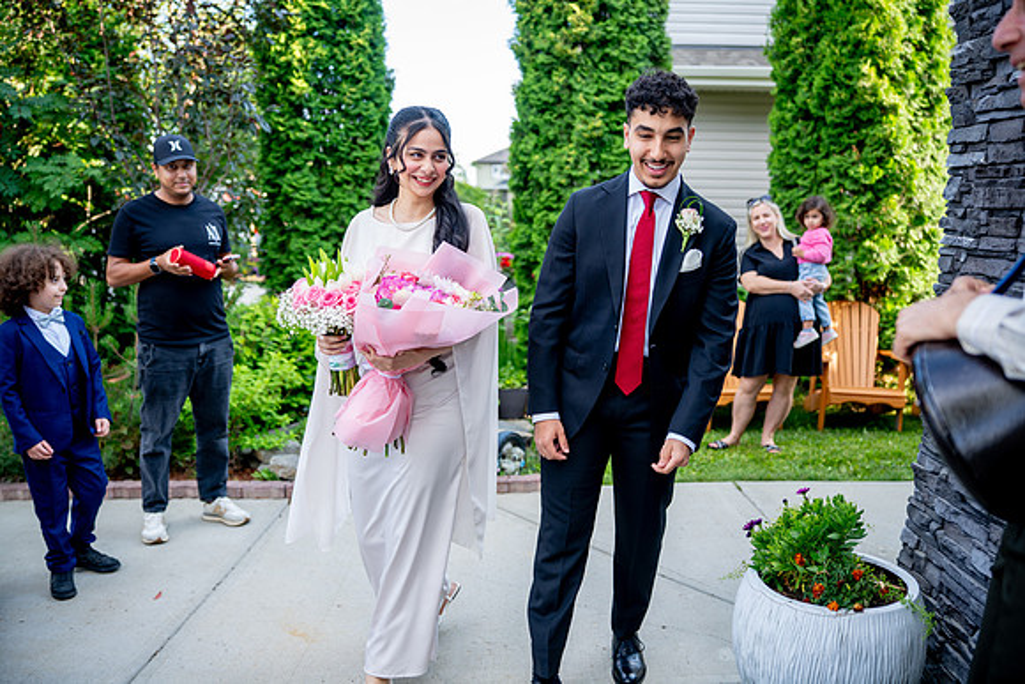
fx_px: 797
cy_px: 342
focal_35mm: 28
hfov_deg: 65.5
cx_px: 512
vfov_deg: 46.4
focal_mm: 28
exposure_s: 1/400
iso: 160
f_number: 2
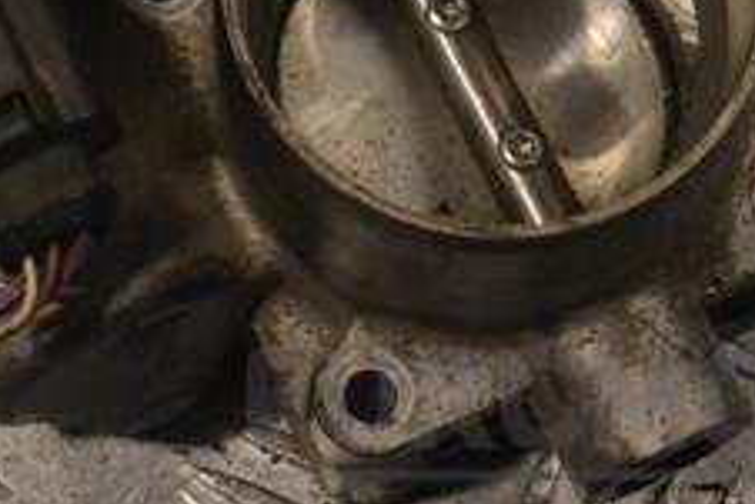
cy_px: -47
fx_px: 3672
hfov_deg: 11.7
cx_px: 184
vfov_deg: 7.8
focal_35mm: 175
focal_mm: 44
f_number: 11
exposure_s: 1/500
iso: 3200
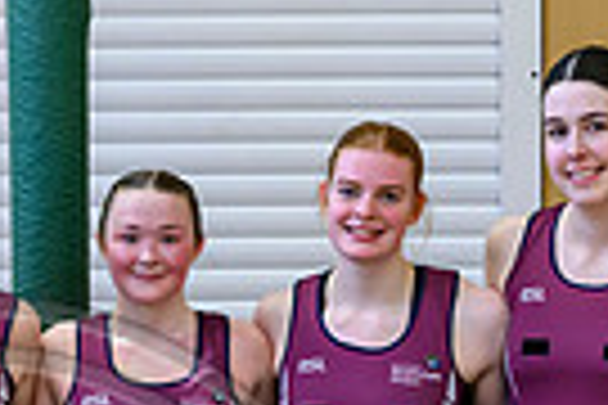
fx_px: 5590
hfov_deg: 6.2
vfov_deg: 4.1
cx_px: -41
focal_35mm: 331
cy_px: 749
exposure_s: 1/640
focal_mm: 77
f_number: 3.5
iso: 3200
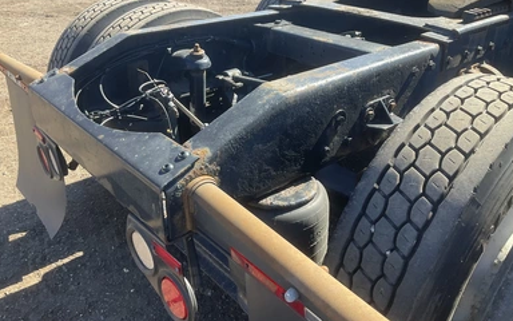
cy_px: 154
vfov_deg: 39.4
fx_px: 447
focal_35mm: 32
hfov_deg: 59.7
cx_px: 255
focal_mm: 3
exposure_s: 1/291
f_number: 1.8
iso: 25
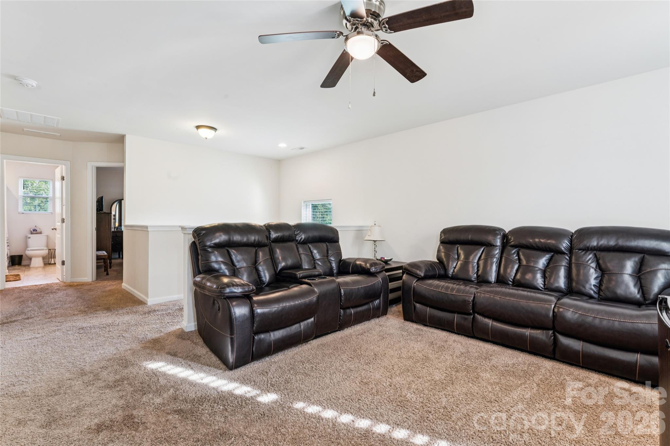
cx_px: 335
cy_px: 223
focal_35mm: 16
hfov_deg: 96.0
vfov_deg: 73.1
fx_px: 301
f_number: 13
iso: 200
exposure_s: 1/2.5
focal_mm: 16.2
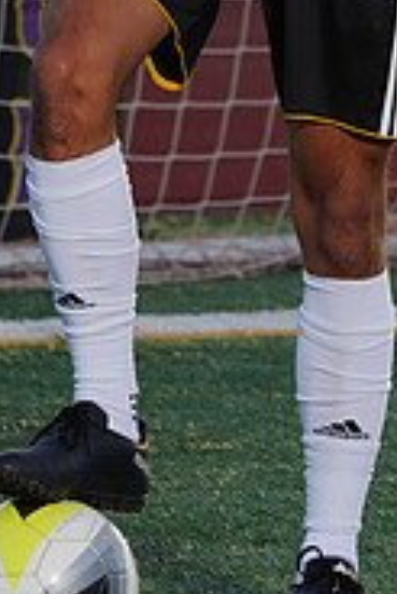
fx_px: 14792
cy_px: -161
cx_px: 157
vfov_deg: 2.3
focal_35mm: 896
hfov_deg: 1.5
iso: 100
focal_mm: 285
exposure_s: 1/200
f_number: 8
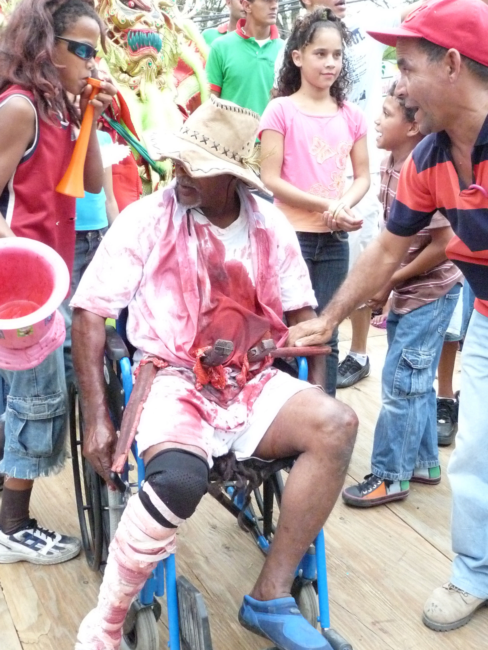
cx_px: 244
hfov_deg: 34.3
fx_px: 789
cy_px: 325
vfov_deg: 44.8
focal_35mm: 42
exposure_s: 1/125
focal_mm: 5.3
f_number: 3
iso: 640
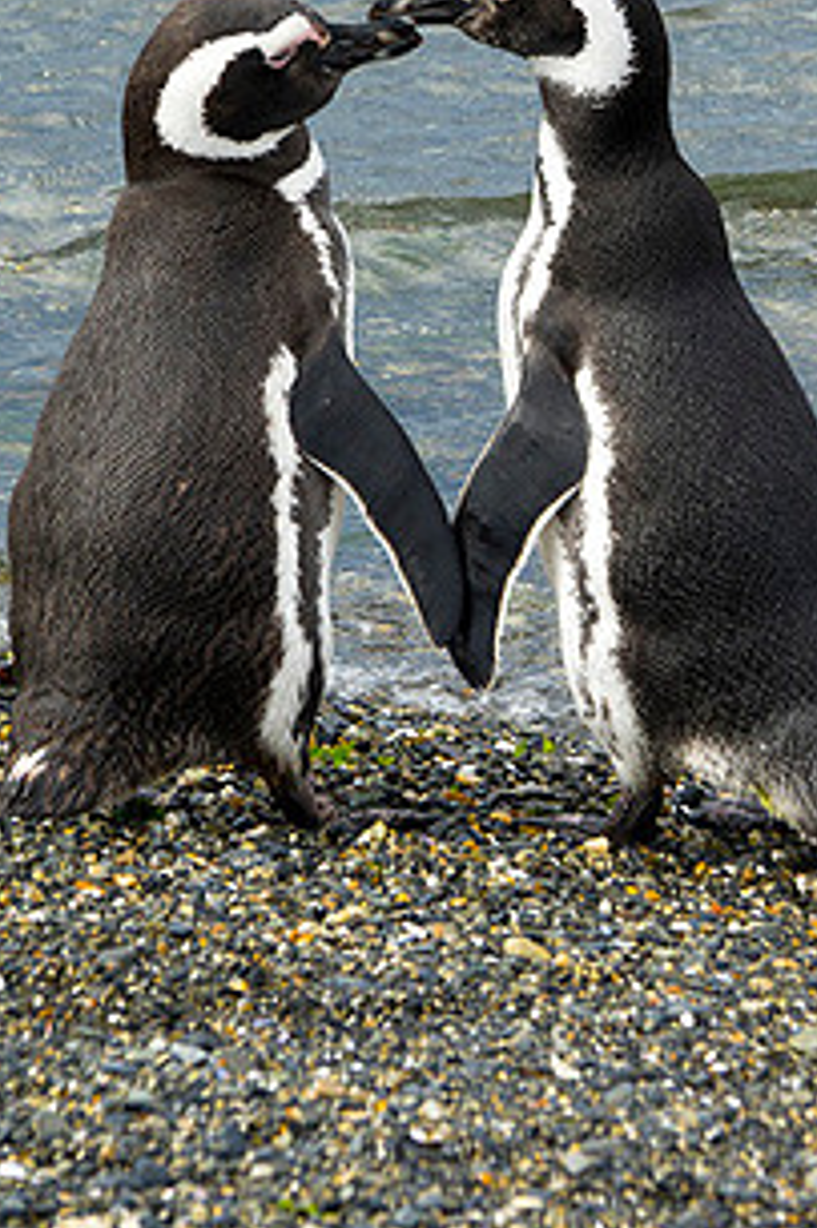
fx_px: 20106
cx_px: 475
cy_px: 370
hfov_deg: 2.3
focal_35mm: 590
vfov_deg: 3.5
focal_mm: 146.76
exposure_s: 1/250
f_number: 8
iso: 160
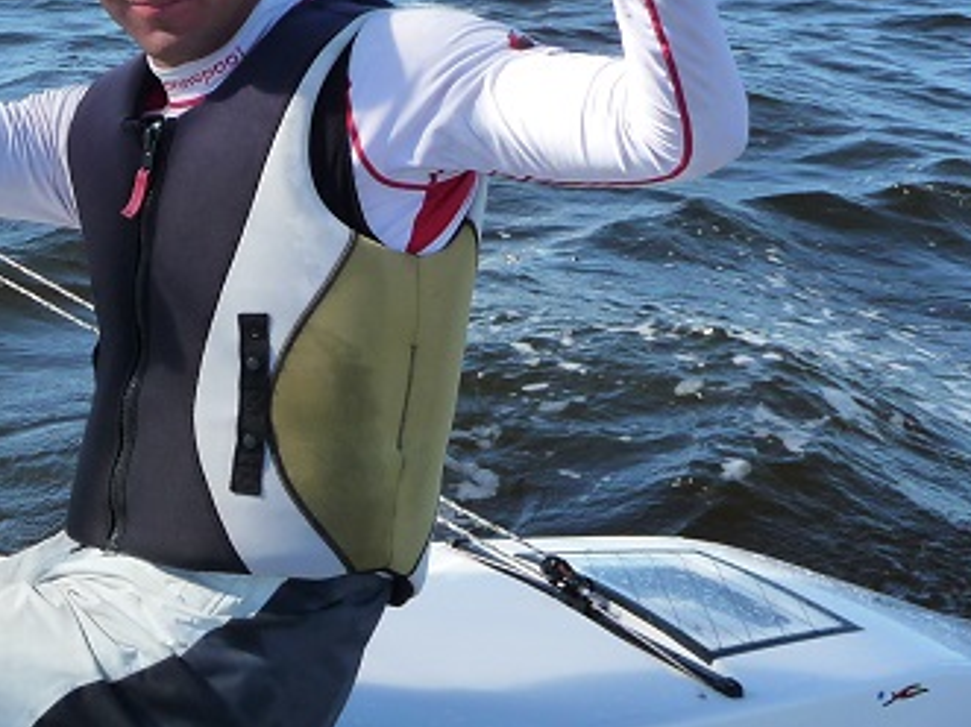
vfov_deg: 17.0
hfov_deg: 21.5
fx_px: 2440
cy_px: 364
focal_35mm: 87
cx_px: -70
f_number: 3.7
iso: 160
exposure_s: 1/640
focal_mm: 6
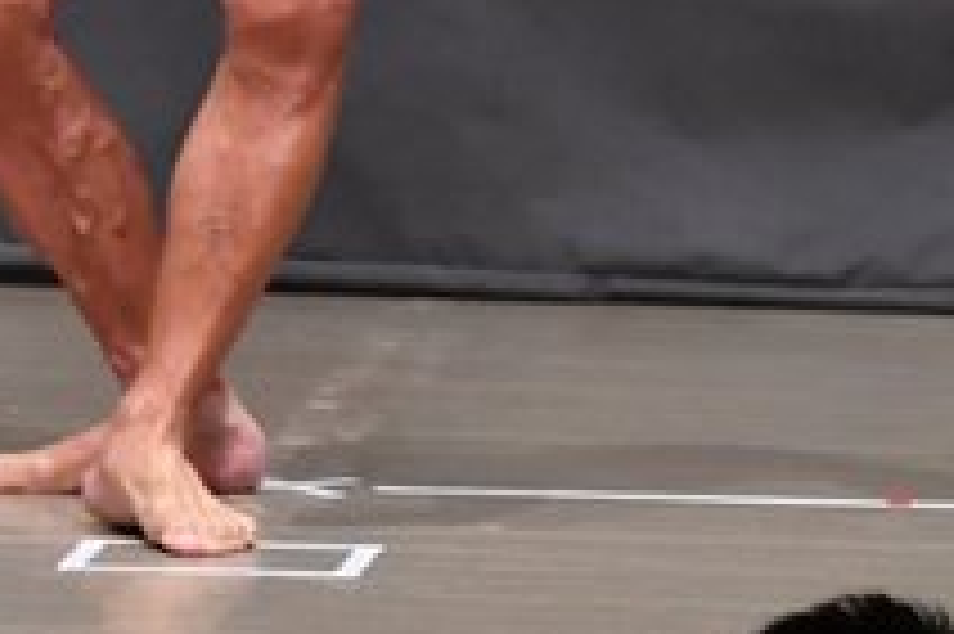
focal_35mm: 877
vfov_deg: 1.6
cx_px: 430
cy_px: -405
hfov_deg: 2.4
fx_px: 23222
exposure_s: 1/400
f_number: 5.6
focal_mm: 160
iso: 6400
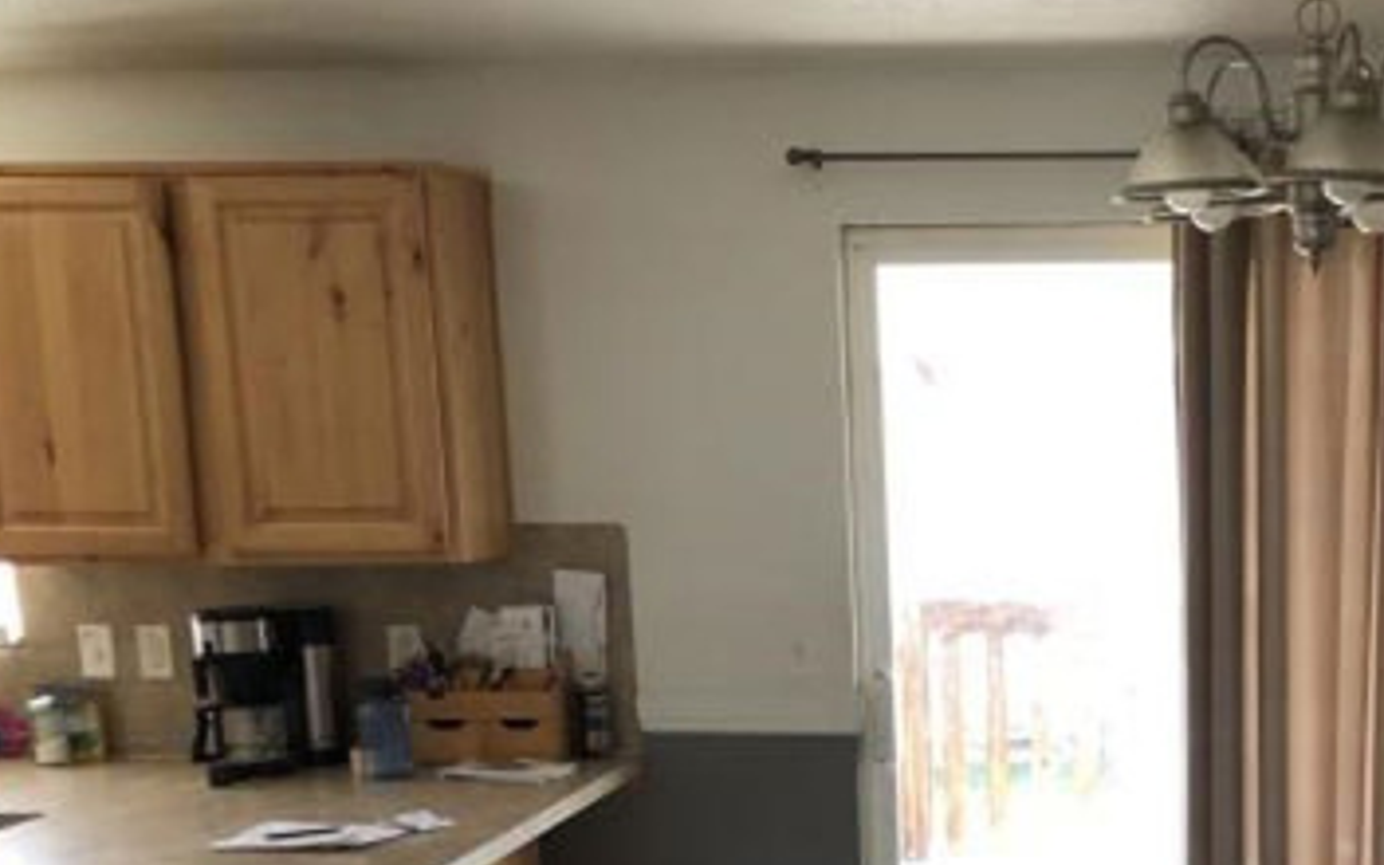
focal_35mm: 54
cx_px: 1168
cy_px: 857
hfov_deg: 35.9
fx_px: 2037
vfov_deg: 23.0
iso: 25
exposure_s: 1/40
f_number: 1.8
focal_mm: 4
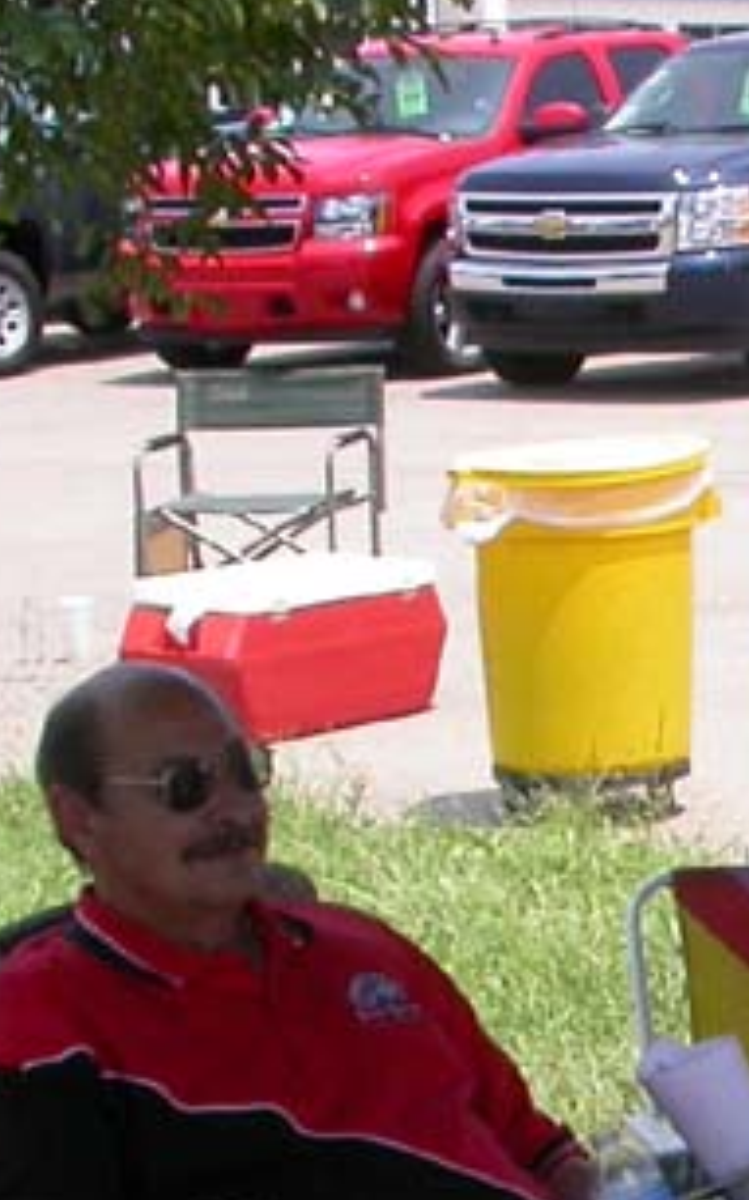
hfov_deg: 9.3
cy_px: 1224
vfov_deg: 15.2
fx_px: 4413
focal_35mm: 135
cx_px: 1318
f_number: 6
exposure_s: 1/264
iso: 100
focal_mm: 7.85
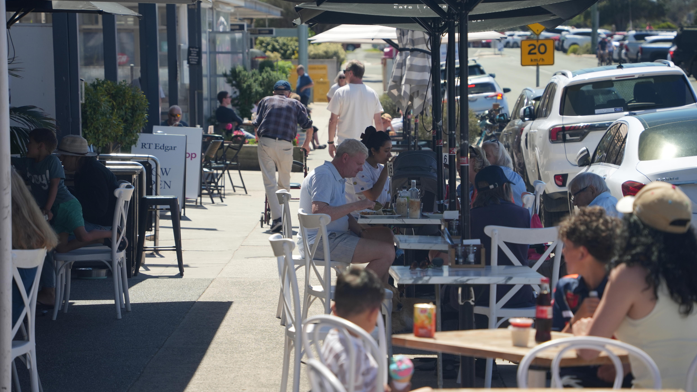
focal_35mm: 114
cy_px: 176
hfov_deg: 18.8
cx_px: 347
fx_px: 2107
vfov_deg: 10.6
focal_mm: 108
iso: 500
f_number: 4.5
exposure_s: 1/100
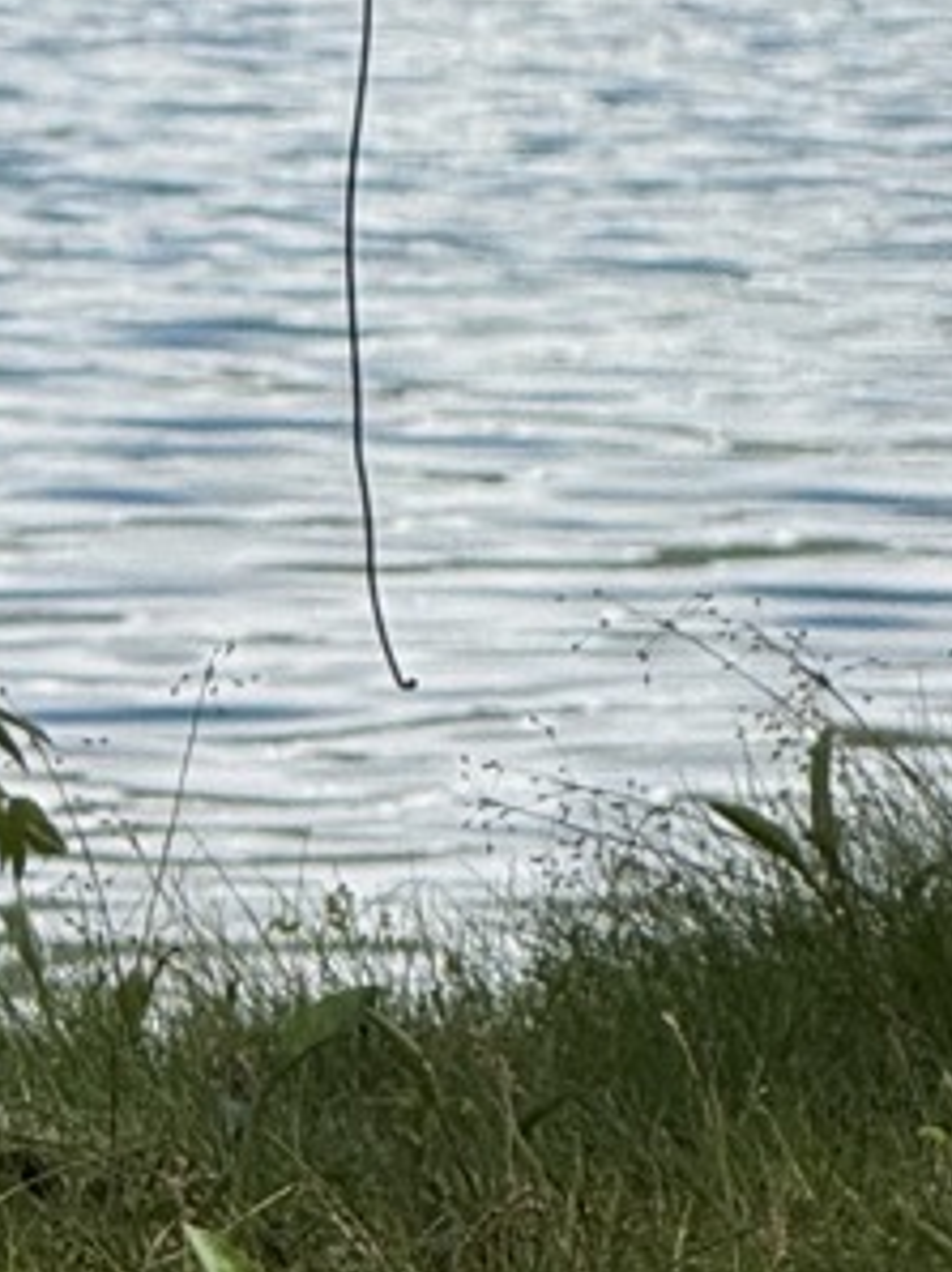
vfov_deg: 3.8
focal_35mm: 516
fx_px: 18948
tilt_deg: +1.5
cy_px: -973
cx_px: -909
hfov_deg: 2.9
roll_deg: -1.2
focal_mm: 15.66
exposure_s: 1/1916
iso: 64
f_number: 2.8
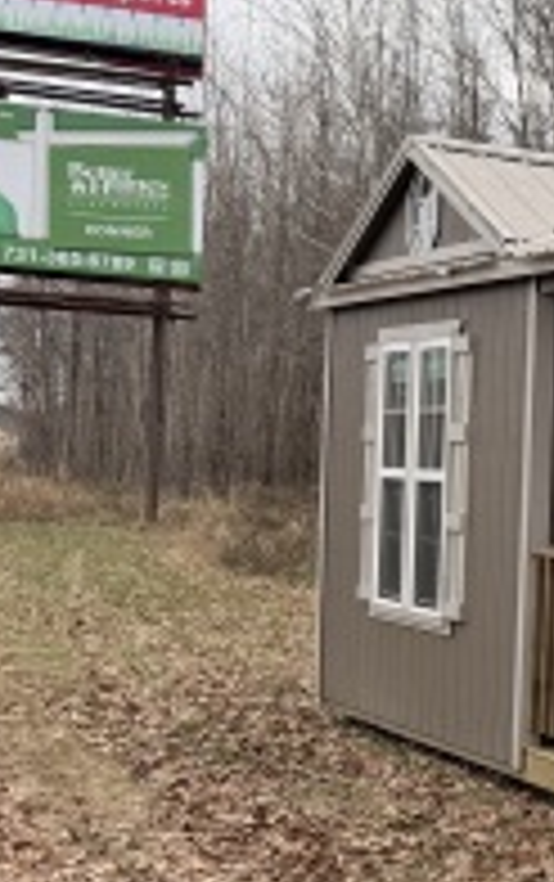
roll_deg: -2.7
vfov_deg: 24.8
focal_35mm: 83
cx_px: 1347
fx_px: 1999
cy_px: 572
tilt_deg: -4.4
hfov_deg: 12.3
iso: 100
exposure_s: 1/1770
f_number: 1.78
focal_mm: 6.76
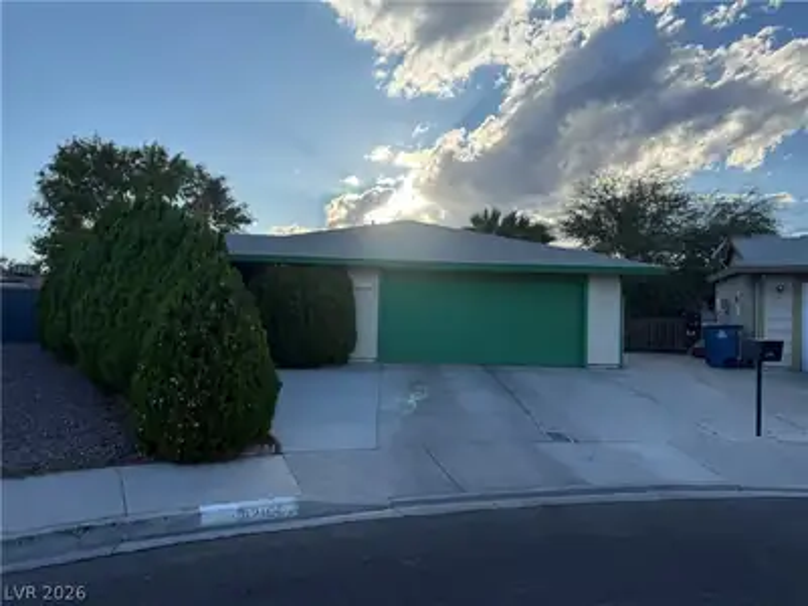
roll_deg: -1.5
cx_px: 404
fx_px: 560
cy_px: 303
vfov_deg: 56.8
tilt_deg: +1.9
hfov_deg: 71.6
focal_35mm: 24
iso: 100
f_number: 1.78
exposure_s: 1/3953
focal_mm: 6.76
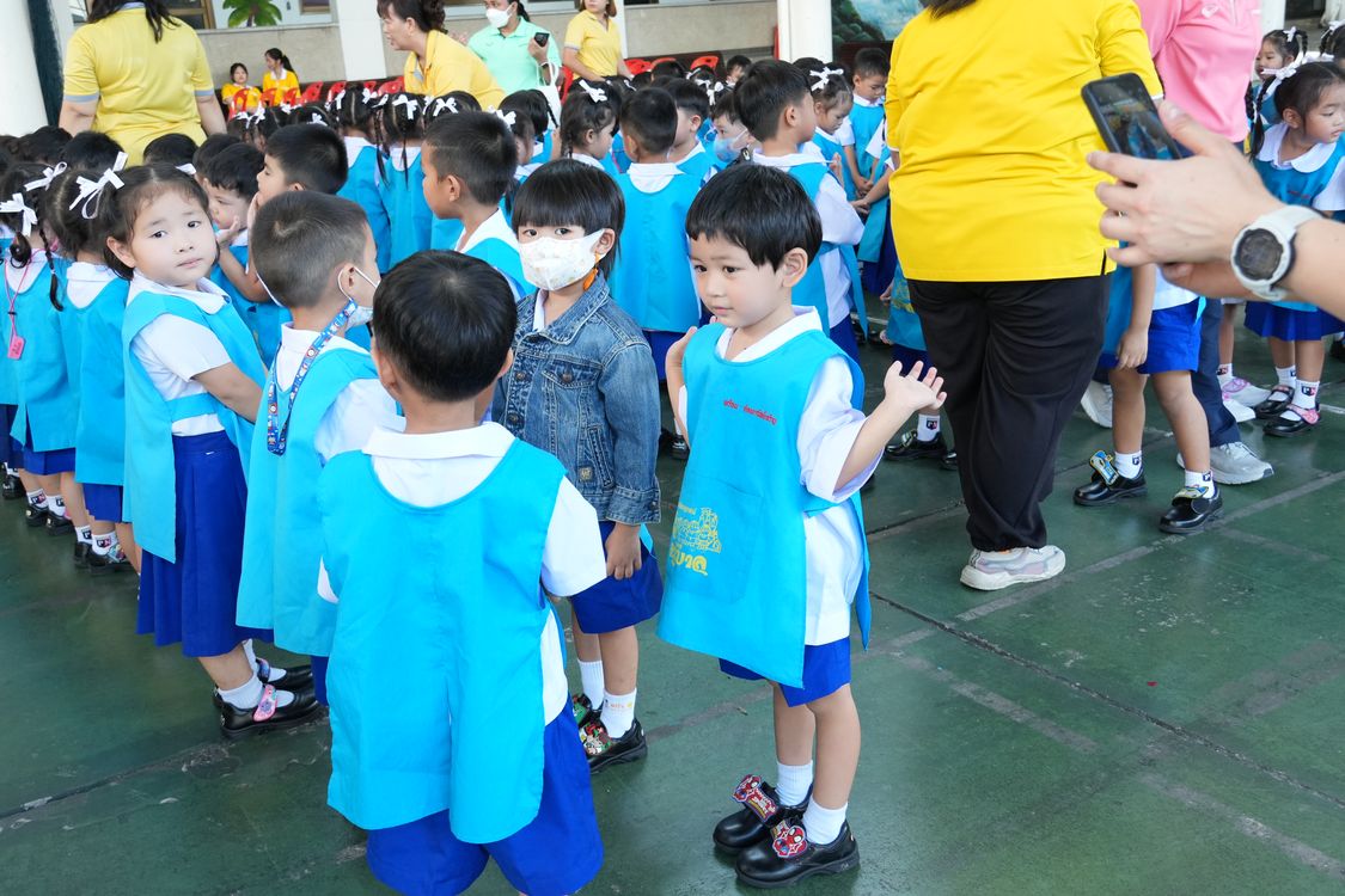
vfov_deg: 36.9
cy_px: 448
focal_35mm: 36
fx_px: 1345
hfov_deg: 53.1
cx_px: 672
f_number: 5.6
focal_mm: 24
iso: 1250
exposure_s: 1/125
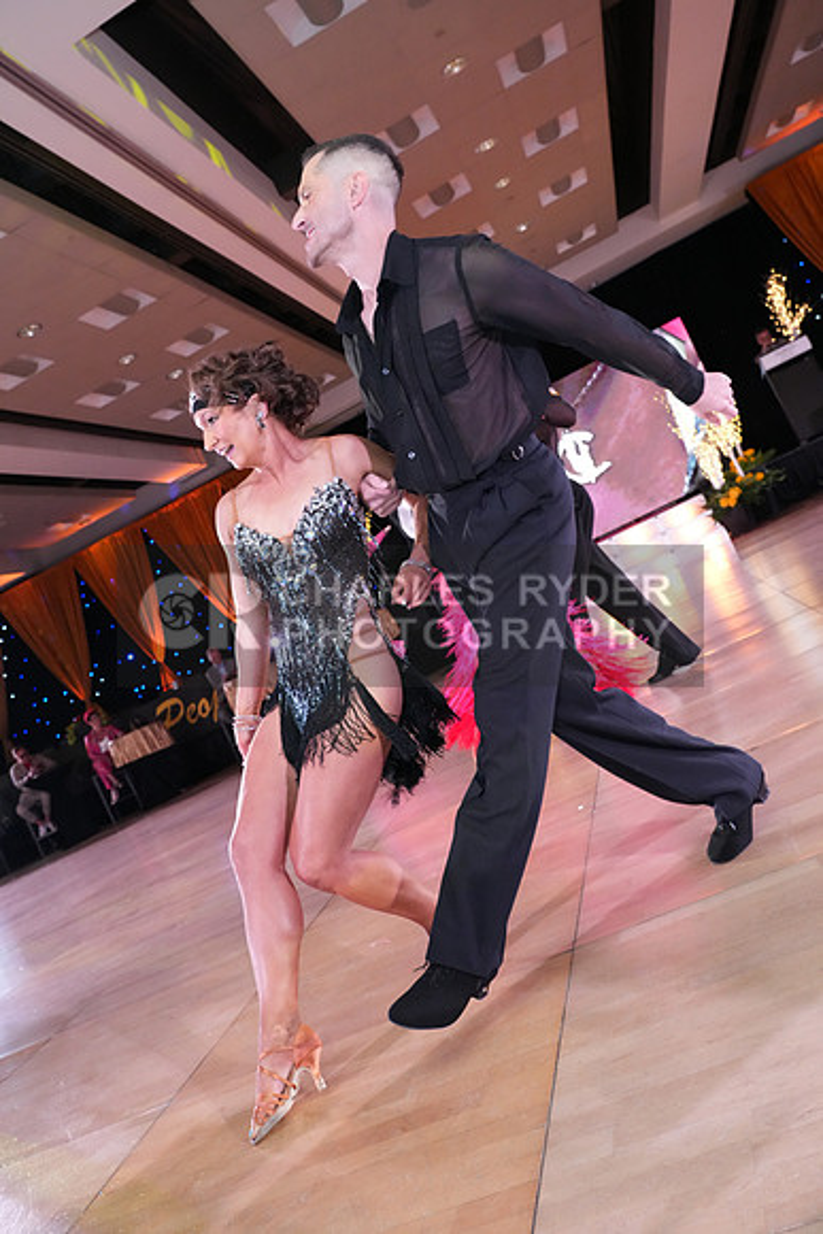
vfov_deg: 61.9
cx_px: 412
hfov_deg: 43.6
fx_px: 1028
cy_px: 617
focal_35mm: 30
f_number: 6.3
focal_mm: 30
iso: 6400
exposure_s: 1/250
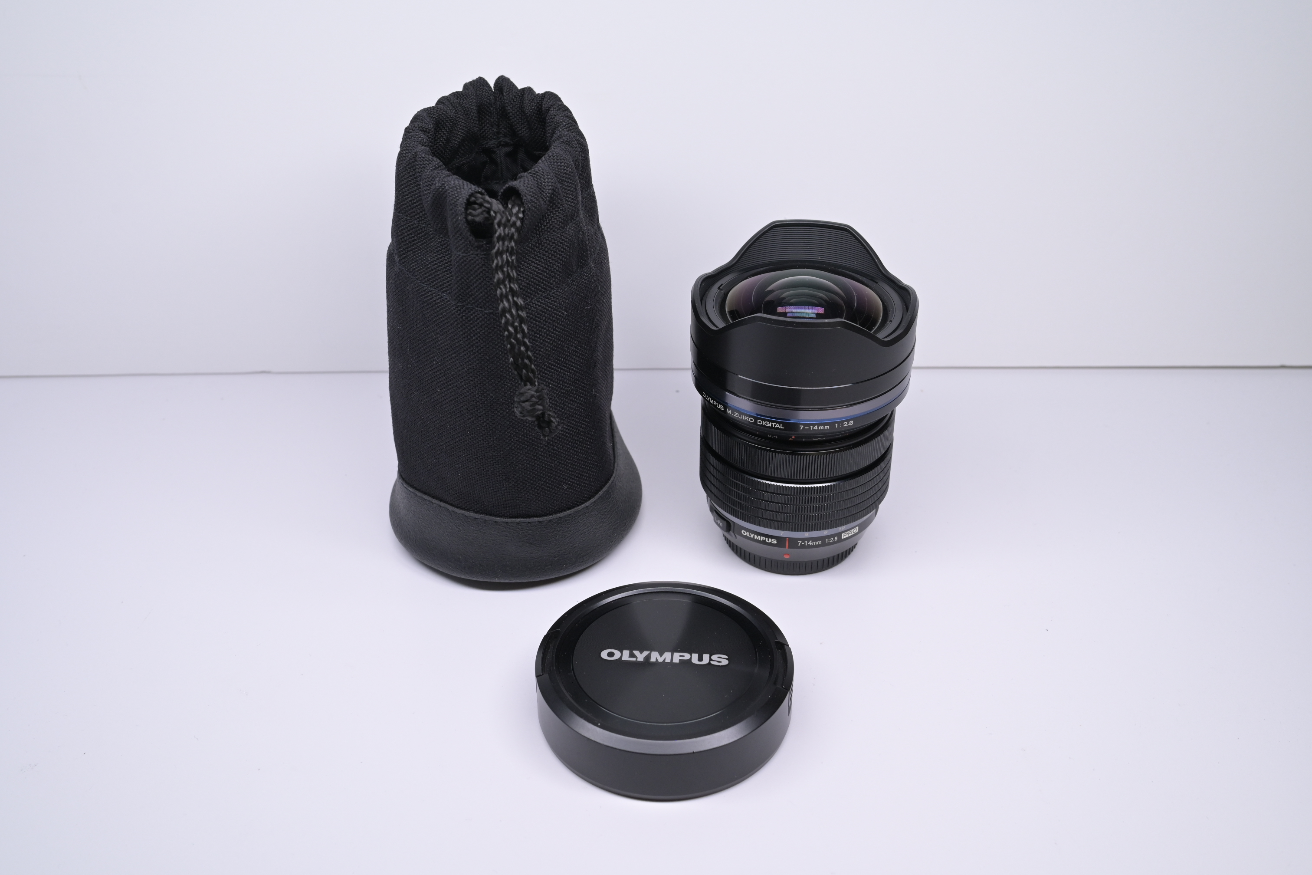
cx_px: 656
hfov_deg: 48.5
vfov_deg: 33.4
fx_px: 1458
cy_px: 438
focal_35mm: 40
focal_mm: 40
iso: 640
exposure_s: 1/60
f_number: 9
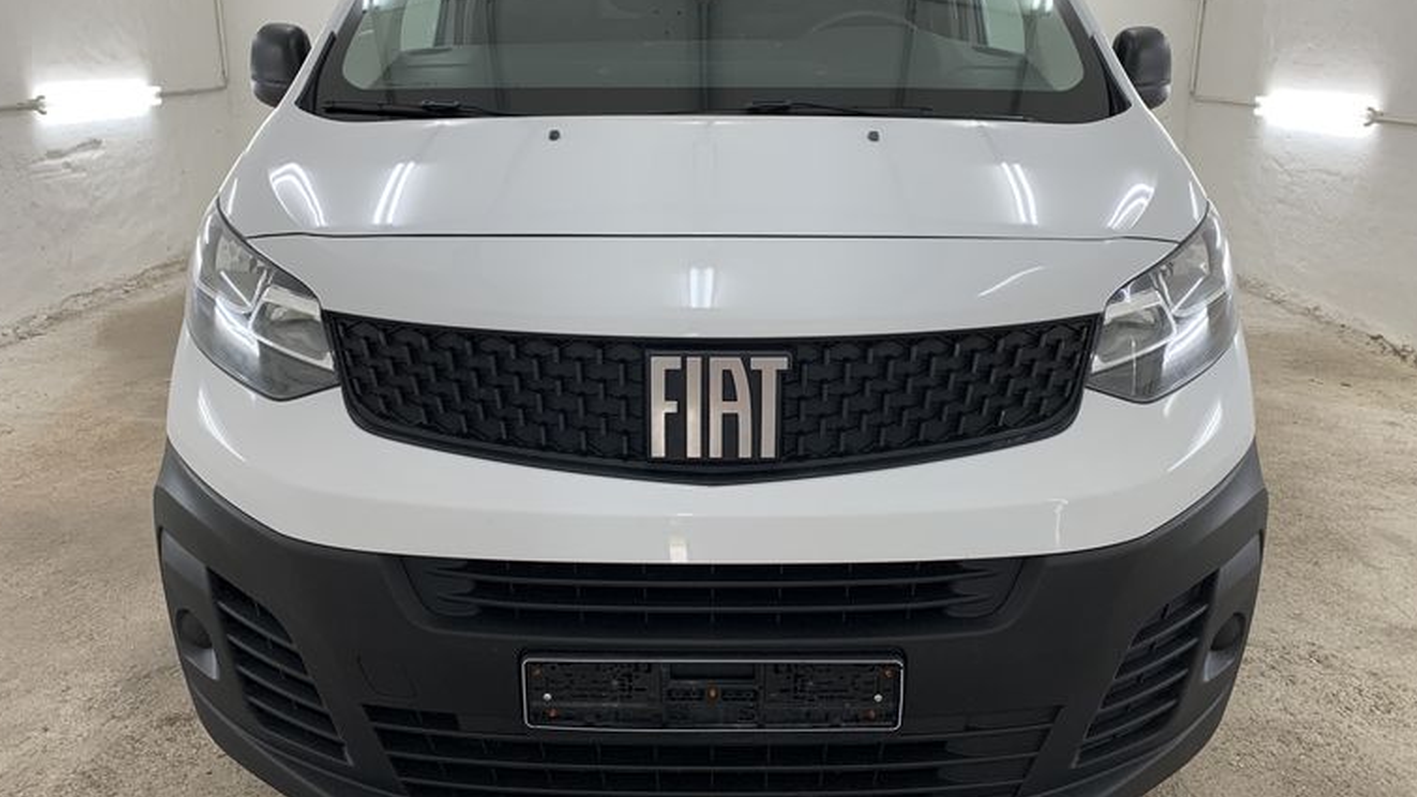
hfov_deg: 64.3
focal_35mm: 30
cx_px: 723
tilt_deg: -14.7
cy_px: 371
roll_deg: -1.2
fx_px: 1127
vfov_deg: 38.9
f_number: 1.8
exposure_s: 1/100
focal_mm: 4.25
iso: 64
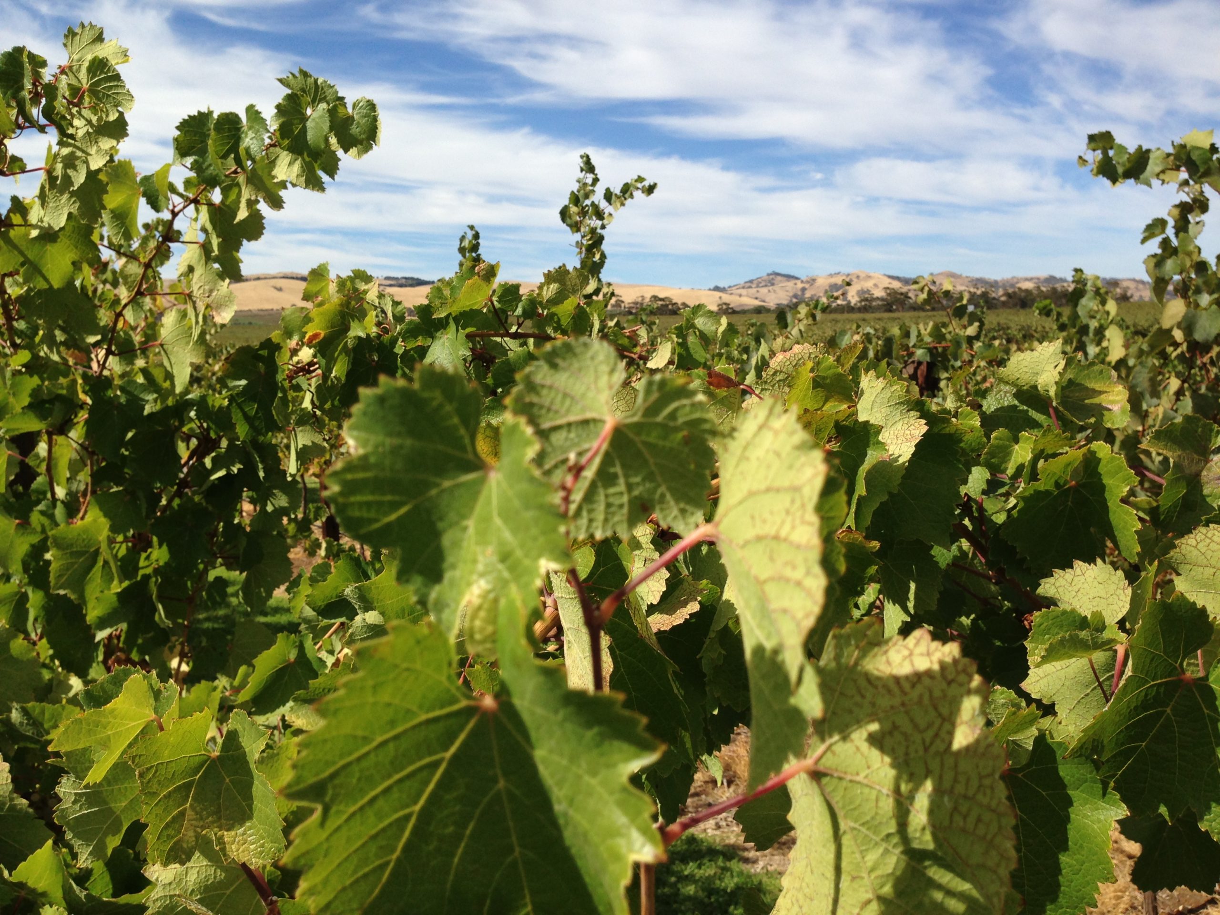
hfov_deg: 55.4
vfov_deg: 42.9
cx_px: 610
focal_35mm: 33
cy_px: 458
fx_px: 1163
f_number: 2.4
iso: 50
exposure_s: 1/2088
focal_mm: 4.13
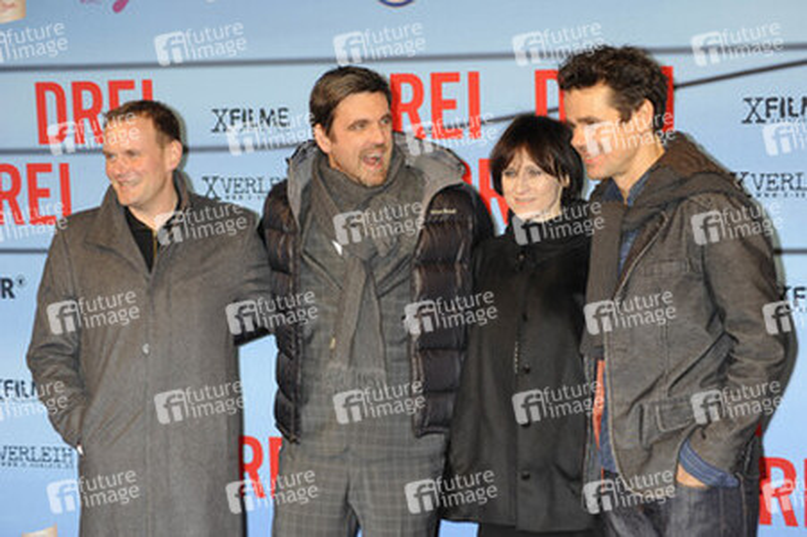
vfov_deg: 16.0
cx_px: 404
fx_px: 1904
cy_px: 268
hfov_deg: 23.9
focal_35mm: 85
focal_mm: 85
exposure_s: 1/160
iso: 640
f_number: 5.6
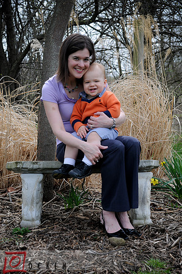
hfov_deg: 20.6
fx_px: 502
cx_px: 91
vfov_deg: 30.5
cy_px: 137
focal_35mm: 66
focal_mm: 44
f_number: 6.3
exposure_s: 1/250
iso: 200
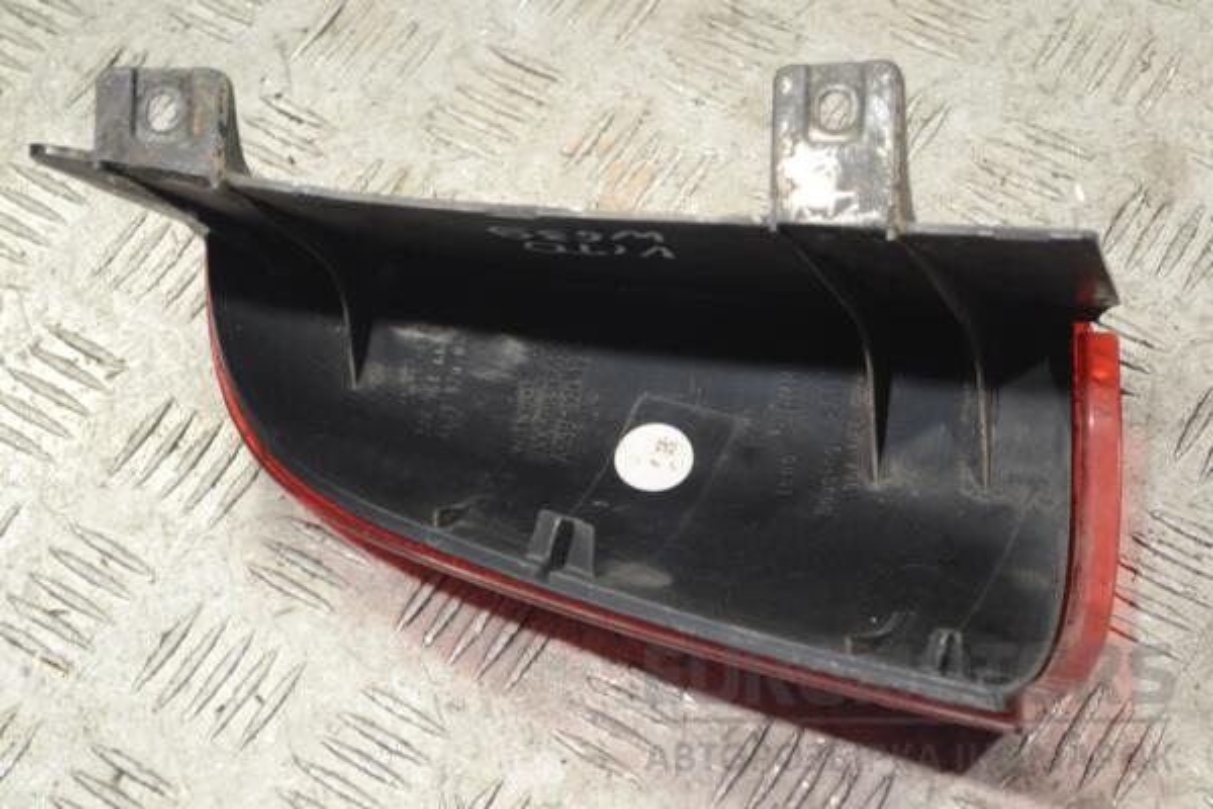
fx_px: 2628
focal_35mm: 78
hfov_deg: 26.0
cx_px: 606
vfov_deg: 17.5
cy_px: 404
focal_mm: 52
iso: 360
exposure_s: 1/30
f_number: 5.6
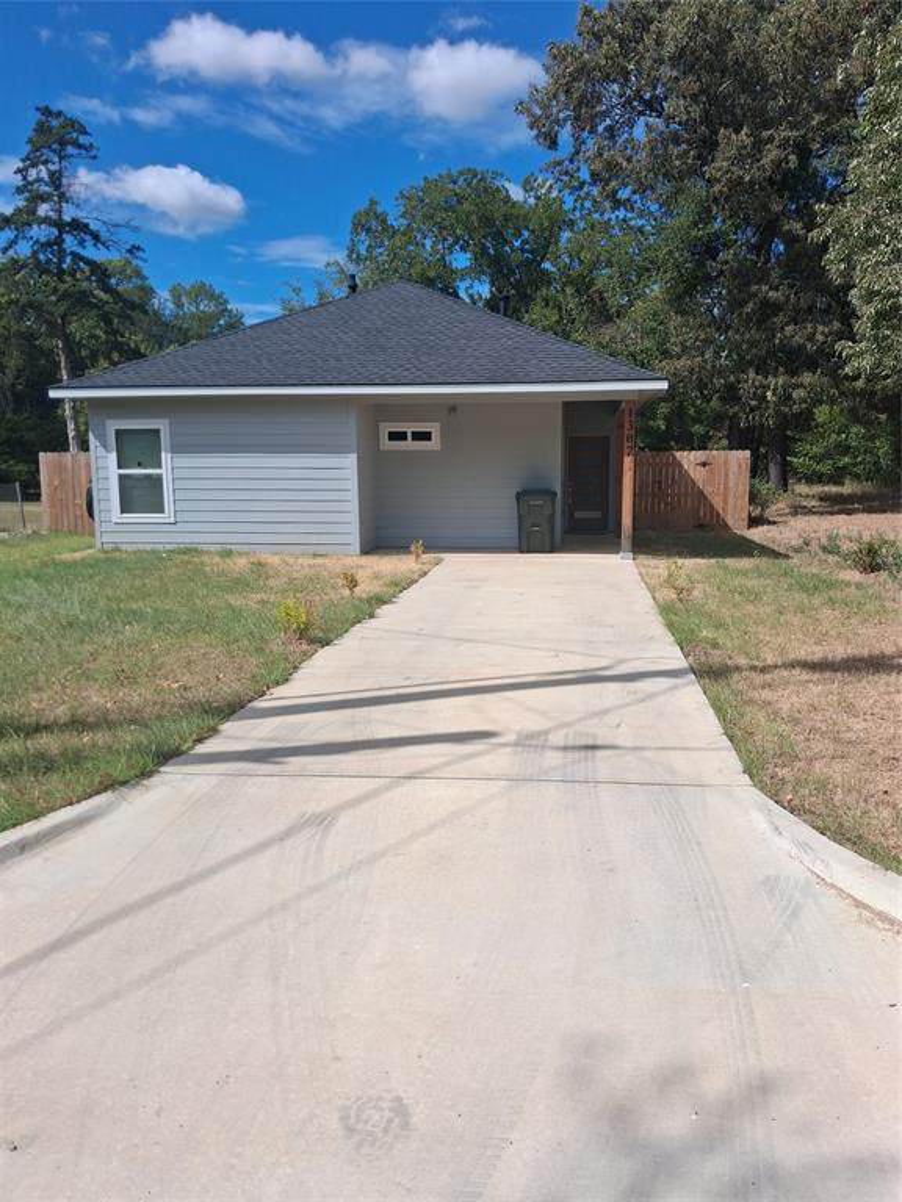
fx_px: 938
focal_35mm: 27
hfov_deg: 51.4
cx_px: 451
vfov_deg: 65.3
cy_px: 601
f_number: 1.8
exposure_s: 1/923
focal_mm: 4
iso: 25
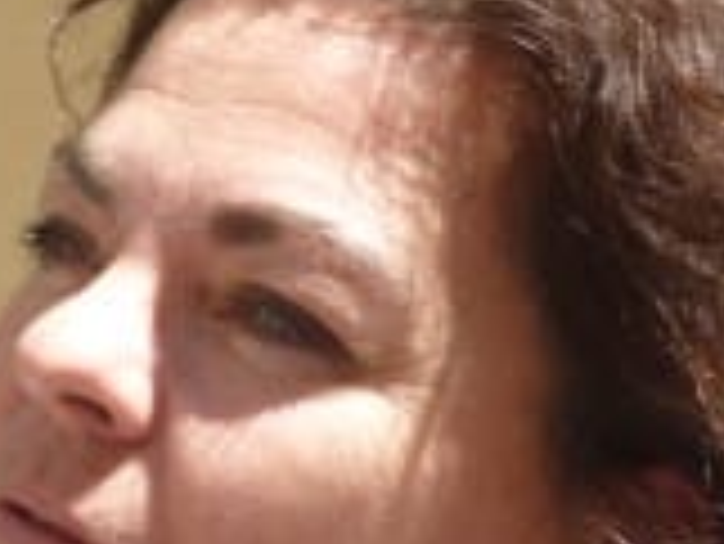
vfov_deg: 8.6
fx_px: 3558
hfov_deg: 11.4
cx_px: -112
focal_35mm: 170
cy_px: 647
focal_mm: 6.9
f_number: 3
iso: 80
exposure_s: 1/400
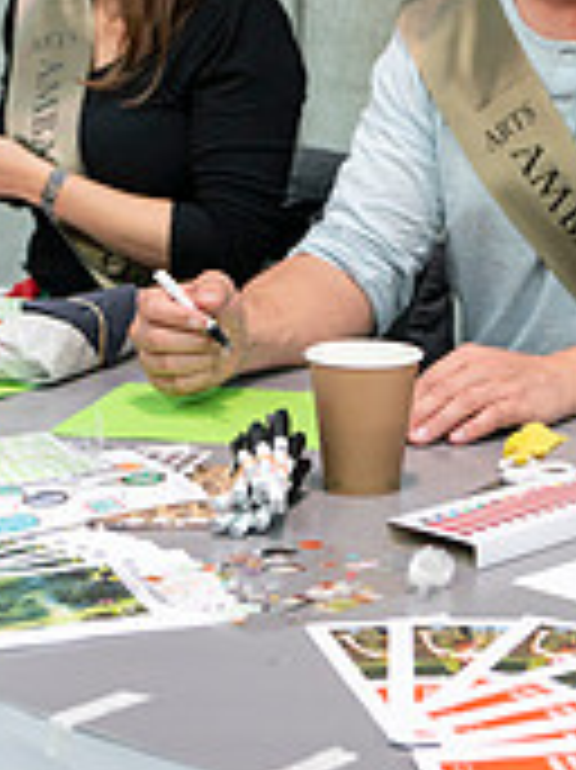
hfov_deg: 14.4
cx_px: 770
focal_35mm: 98
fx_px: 2177
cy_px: 277
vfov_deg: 20.0
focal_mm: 30
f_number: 2.8
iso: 1600
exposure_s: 1/160
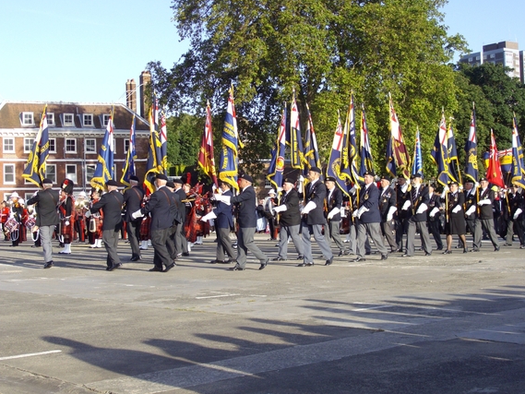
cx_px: 270
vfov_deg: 24.8
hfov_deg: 32.7
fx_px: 895
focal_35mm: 59
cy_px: 188
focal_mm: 9.2
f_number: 3.4
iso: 80
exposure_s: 1/400
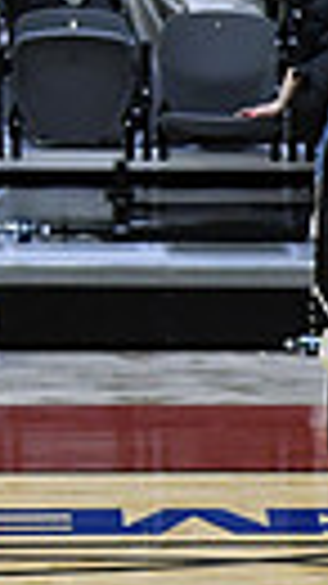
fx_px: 7787
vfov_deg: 4.3
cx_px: 1200
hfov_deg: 2.4
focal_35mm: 503
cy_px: 700
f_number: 3.5
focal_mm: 72
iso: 3200
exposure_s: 1/400
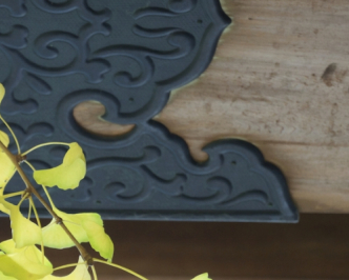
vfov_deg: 5.7
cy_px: 205
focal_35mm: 271
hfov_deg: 7.1
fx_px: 2801
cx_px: 178
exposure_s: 1/40
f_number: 5.3
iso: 500
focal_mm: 80
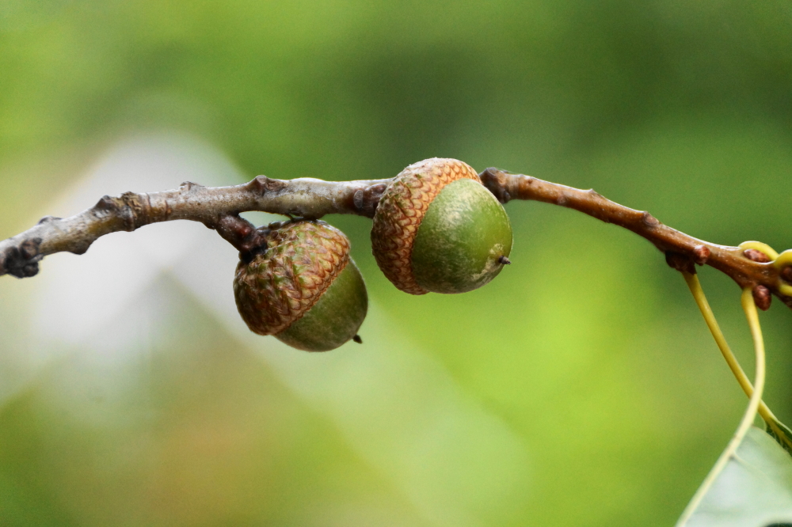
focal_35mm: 225
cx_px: 396
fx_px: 4948
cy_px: 264
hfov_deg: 9.2
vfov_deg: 6.1
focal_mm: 150
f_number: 5.6
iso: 1000
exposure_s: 1/250
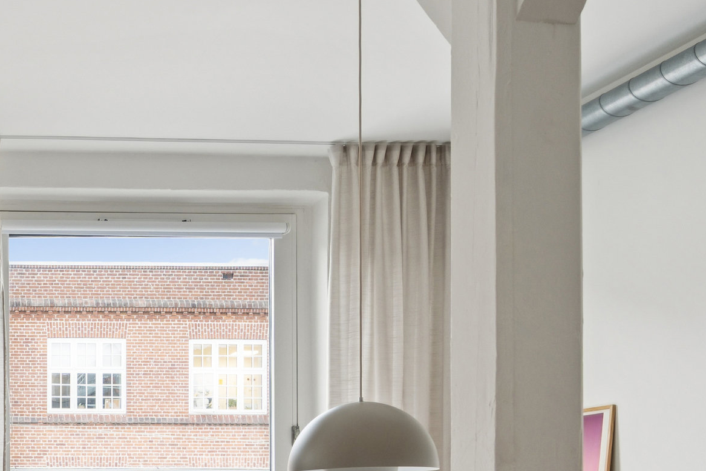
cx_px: -134
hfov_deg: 31.2
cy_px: 539
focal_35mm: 54
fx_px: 1059
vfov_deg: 23.3
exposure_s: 1/13
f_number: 9
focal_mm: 21
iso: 640
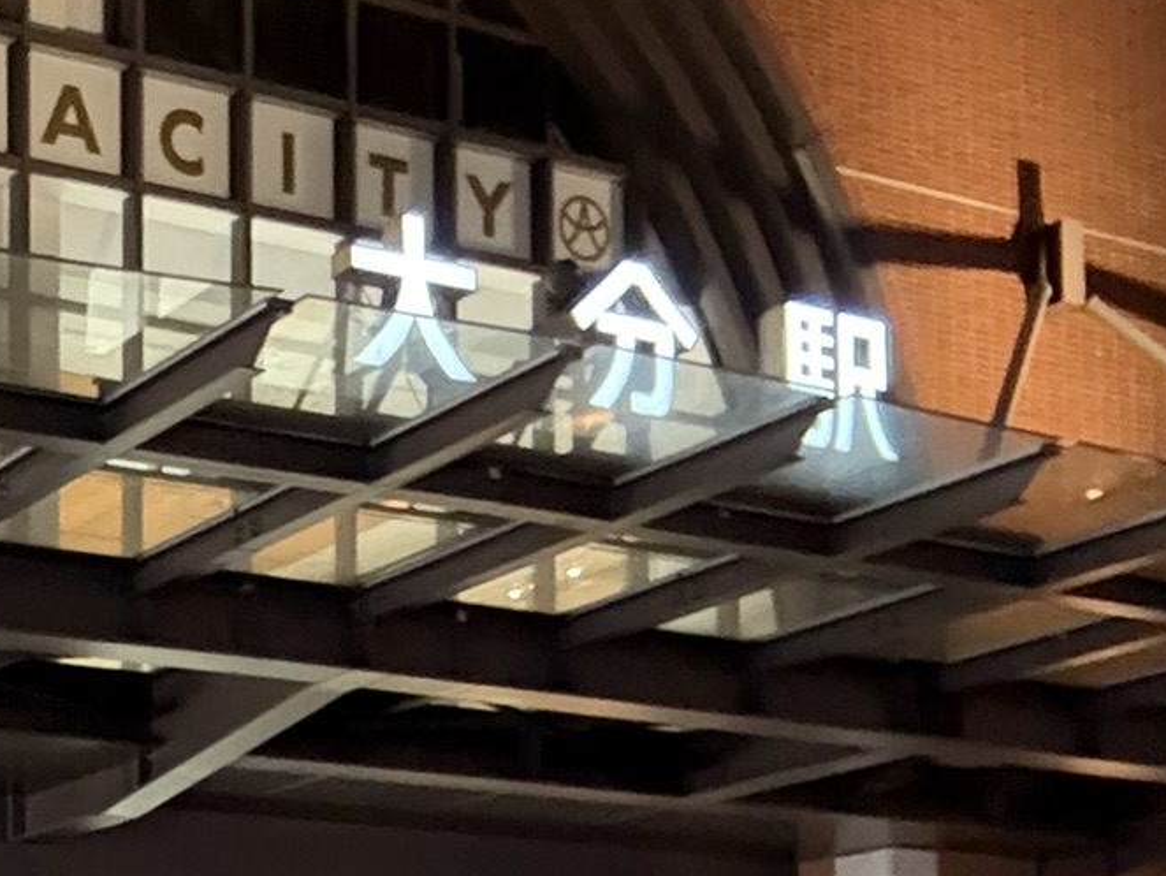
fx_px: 2393
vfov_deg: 18.7
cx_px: -419
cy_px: 1245
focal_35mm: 71
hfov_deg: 23.6
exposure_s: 1/15
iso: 800
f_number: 1.9
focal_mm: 2.69
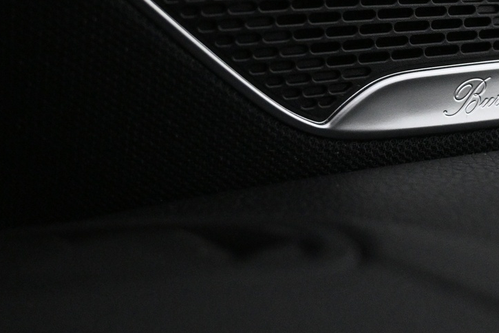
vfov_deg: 19.8
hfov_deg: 29.4
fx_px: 929
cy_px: 14
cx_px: 393
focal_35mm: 67
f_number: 3.8
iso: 4000
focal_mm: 20
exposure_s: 1/200
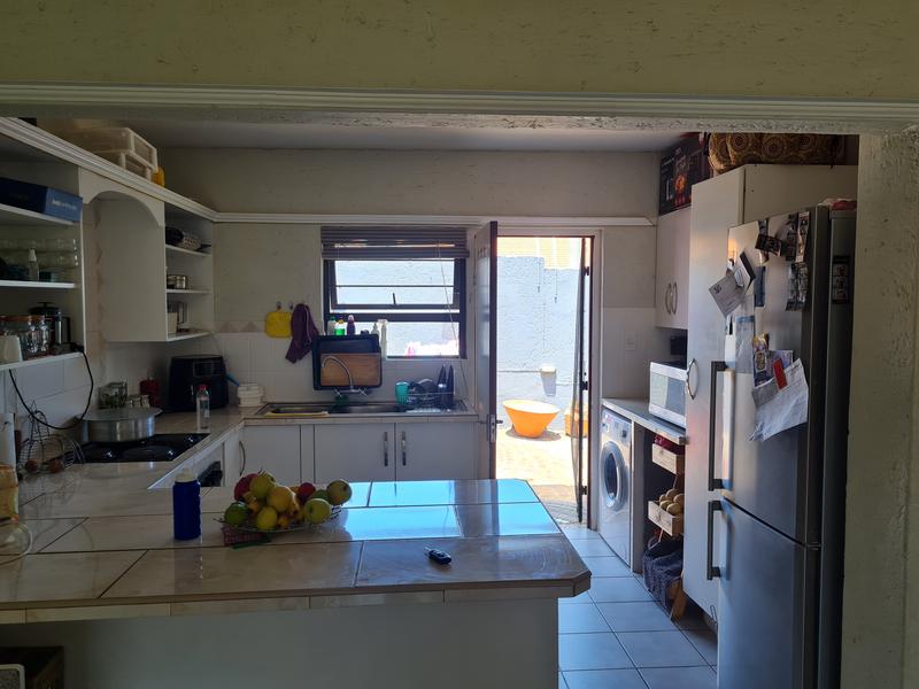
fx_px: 690
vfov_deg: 53.1
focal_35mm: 26
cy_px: 344
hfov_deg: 67.3
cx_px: 460
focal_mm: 5.4
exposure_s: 1/156
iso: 50
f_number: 1.8
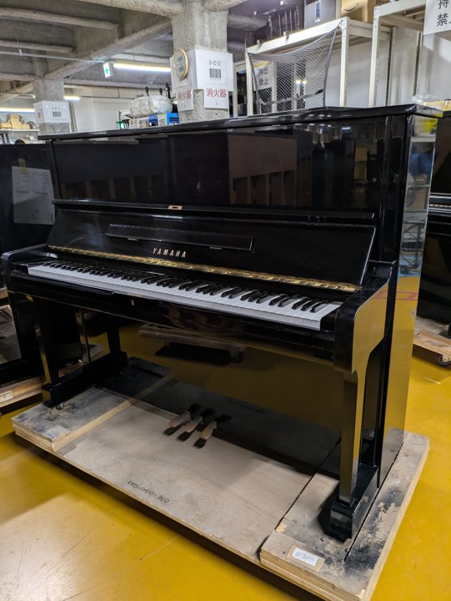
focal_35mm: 25
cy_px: 300
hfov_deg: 54.9
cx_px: 226
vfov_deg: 69.4
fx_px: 434
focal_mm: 5.43
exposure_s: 1/25
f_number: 1.89
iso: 123
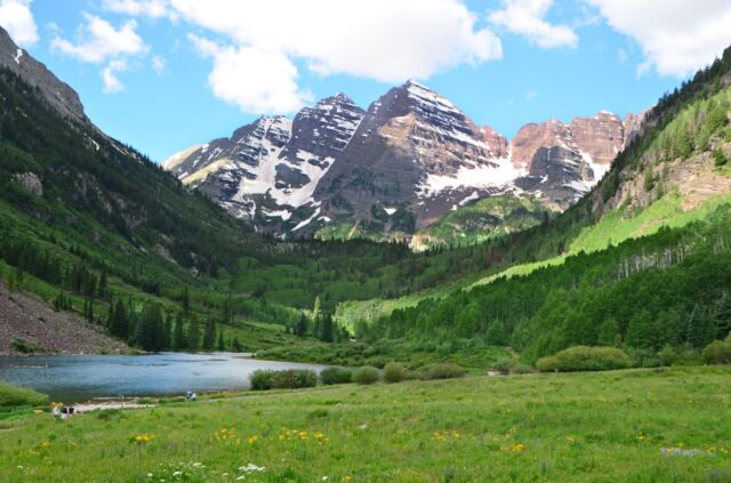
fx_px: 881
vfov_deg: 30.7
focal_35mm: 44
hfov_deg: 45.1
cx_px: 366
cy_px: 242
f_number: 16
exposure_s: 1/50
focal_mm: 29
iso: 200
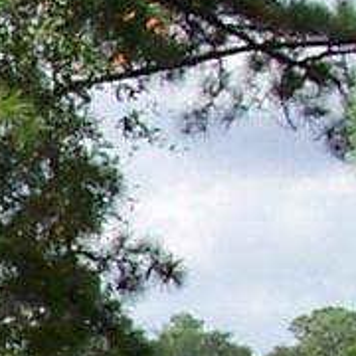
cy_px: 585
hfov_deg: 5.1
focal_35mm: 323
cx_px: -710
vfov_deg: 5.4
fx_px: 3758
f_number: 4.8
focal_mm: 8
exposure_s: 1/500
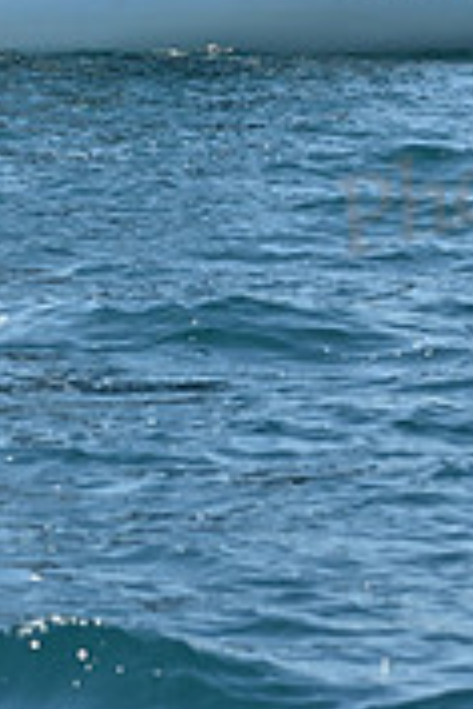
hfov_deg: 4.6
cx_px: 130
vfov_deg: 6.7
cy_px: -405
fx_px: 5932
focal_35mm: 301
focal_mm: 92
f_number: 8
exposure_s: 1/1000
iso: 320
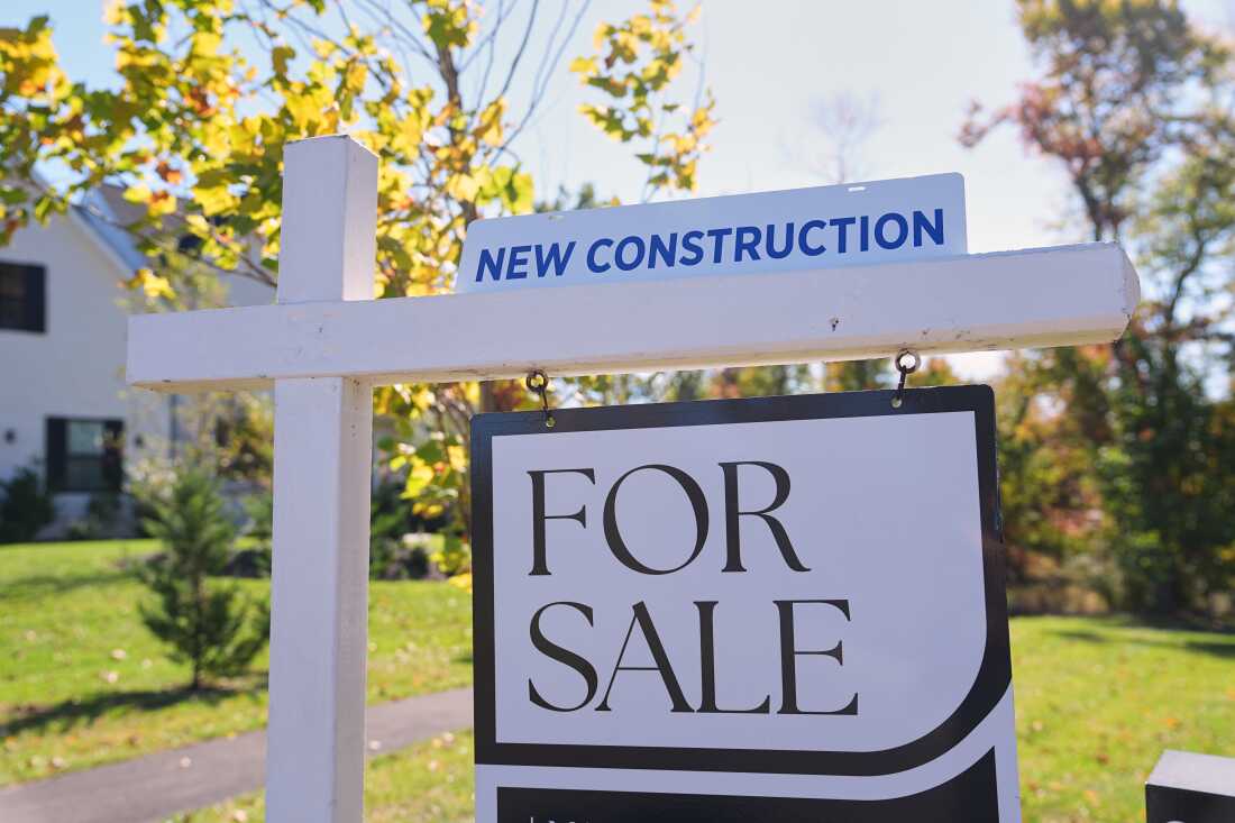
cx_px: 618
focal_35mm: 34
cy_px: 412
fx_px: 1166
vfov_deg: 38.9
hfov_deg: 55.8
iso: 320
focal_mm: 34
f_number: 3.2
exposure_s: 1/2000
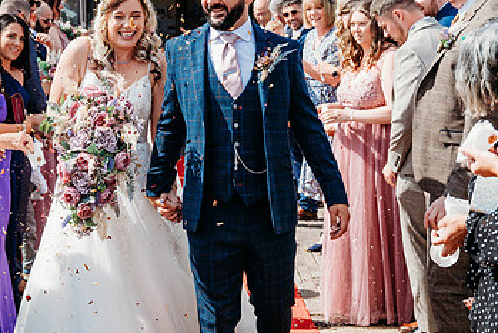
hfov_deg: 26.0
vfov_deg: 17.4
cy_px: 81
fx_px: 1079
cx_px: 241
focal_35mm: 78
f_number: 5
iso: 220
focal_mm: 47
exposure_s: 1/800
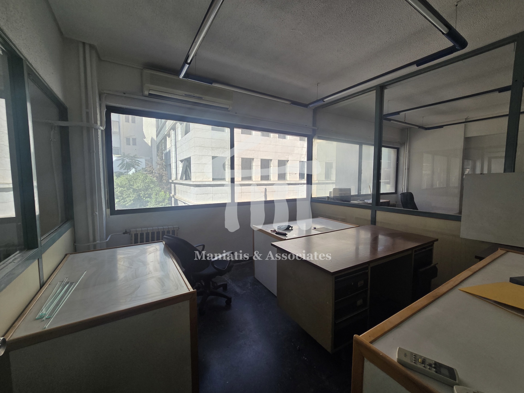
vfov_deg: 89.9
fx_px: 197
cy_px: 196
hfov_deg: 106.2
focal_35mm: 13
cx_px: 262
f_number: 2.2
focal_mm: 2.2
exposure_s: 1/227
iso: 50
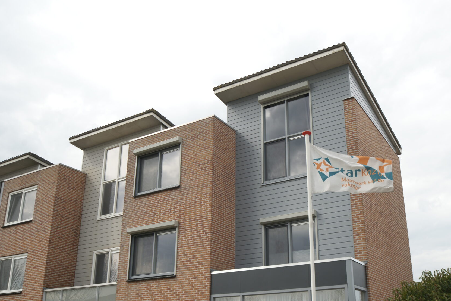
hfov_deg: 51.6
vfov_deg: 35.6
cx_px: 267
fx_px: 463
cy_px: 202
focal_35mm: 37
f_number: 10
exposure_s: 1/80
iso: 100
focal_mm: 24
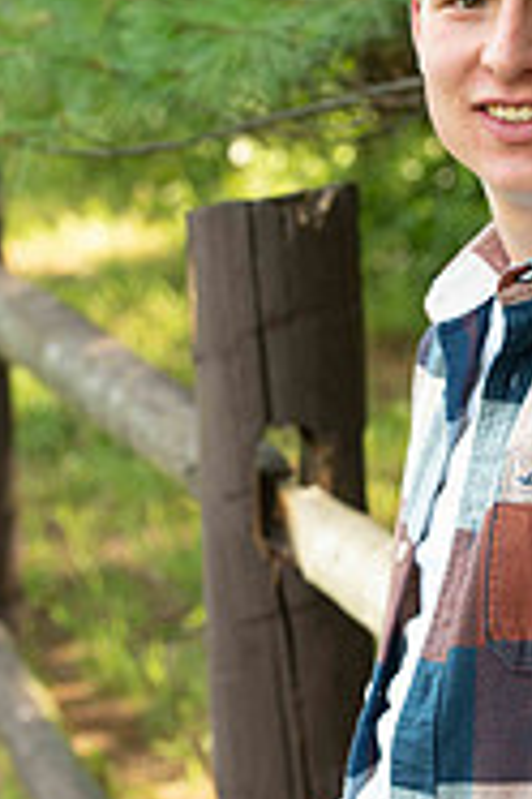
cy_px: 348
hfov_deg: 8.1
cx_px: 433
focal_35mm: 169
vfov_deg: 12.2
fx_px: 3746
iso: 400
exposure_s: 1/200
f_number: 5
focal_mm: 70
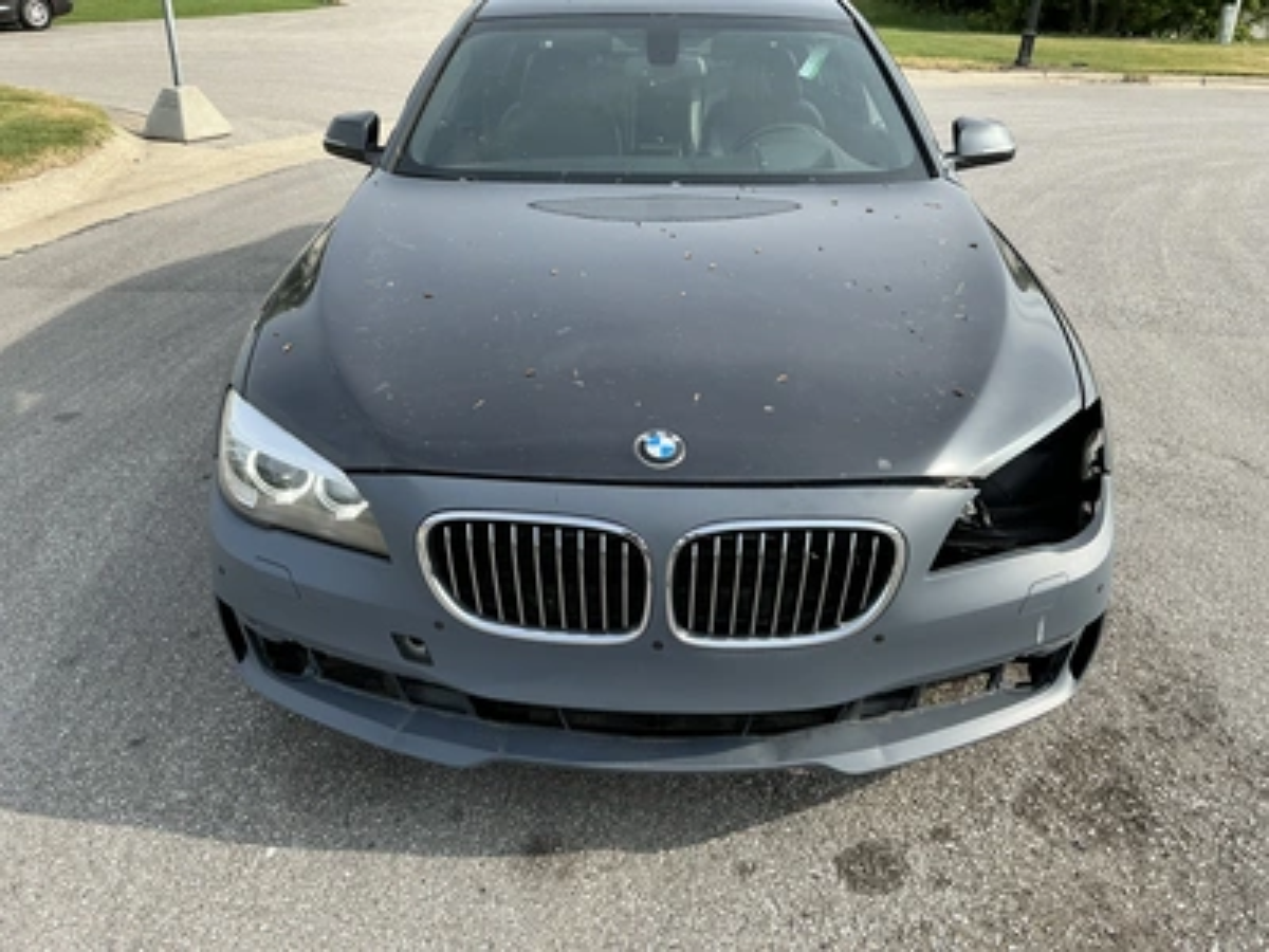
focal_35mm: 28
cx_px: 634
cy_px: 476
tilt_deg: -23.4
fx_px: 1026
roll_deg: -1.6
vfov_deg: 49.7
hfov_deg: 63.4
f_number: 1.8
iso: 25
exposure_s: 1/709
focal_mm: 3
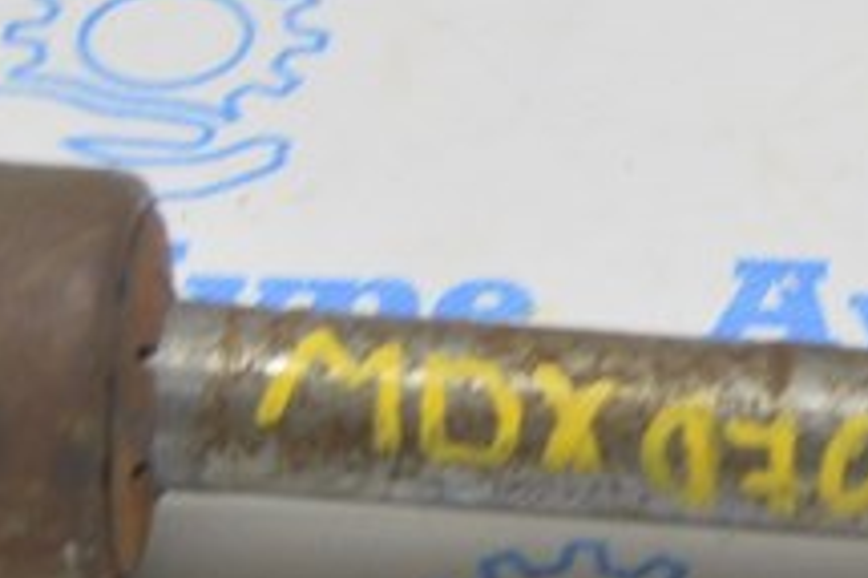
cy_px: 103
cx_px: 1219
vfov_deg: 5.6
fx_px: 5854
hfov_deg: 8.3
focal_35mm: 243
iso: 400
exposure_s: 1/20
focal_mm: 34
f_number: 5.6
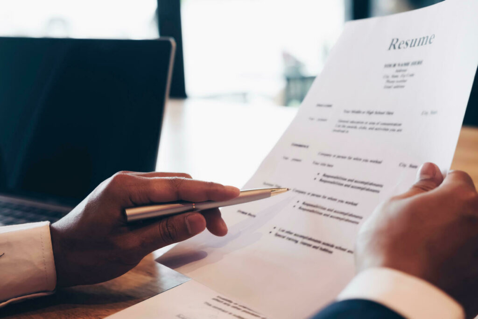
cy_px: 160
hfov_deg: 37.5
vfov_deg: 25.5
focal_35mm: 53
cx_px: 239
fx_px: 704
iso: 800
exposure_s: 1/125
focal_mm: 35
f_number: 2.8
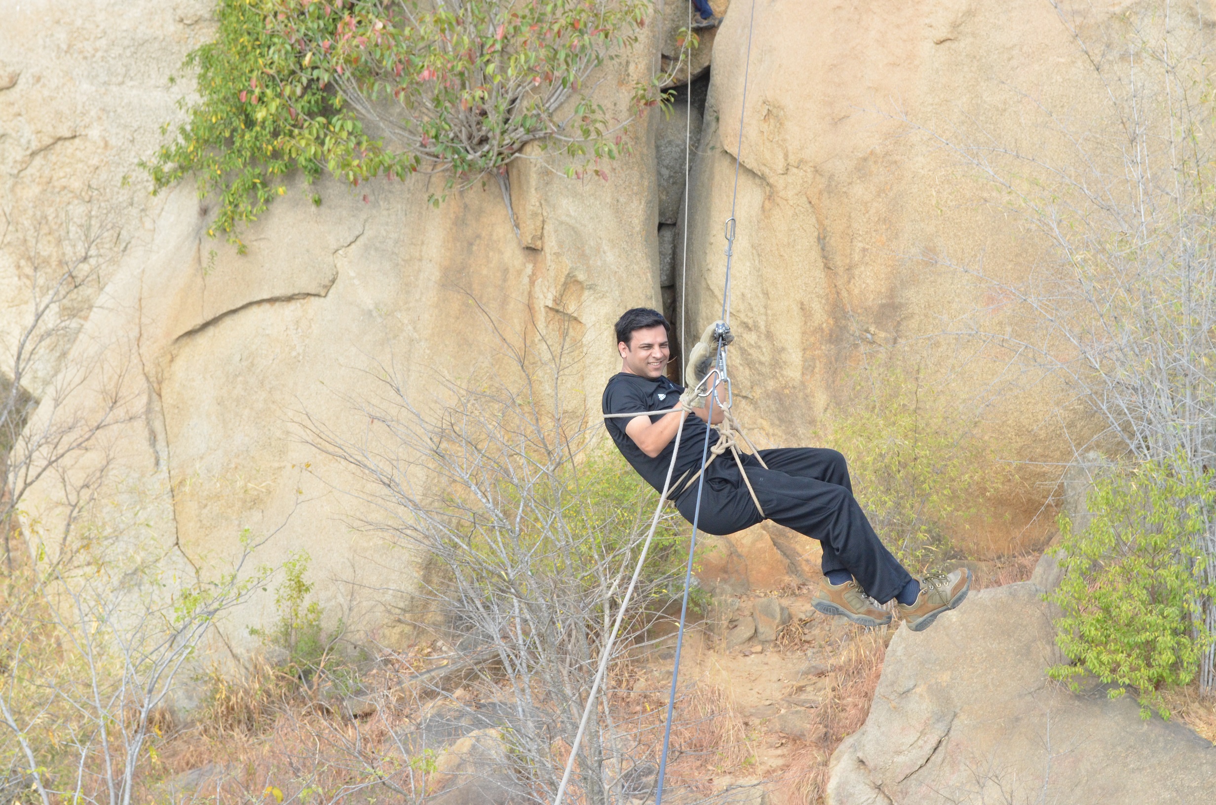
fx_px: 2781
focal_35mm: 82
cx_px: 608
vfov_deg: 16.5
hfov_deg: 24.7
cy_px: 402
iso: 1000
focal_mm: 55
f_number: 10
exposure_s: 1/400
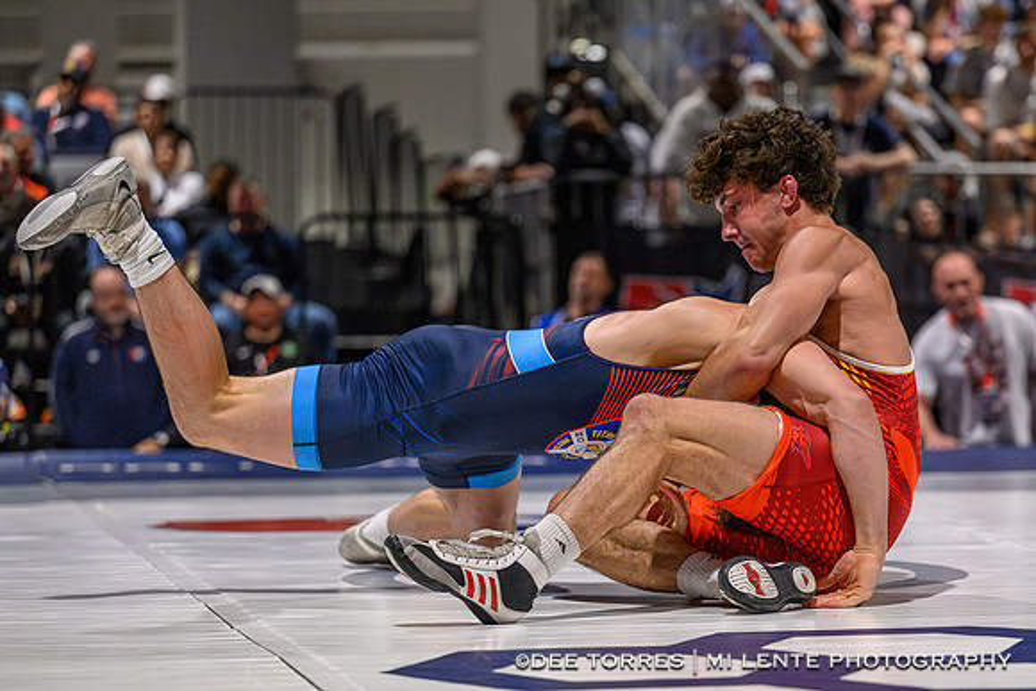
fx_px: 4000
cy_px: 479
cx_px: 665
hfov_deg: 14.7
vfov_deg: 9.9
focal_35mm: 139
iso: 7200
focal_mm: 99
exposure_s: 1/800
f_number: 2.8
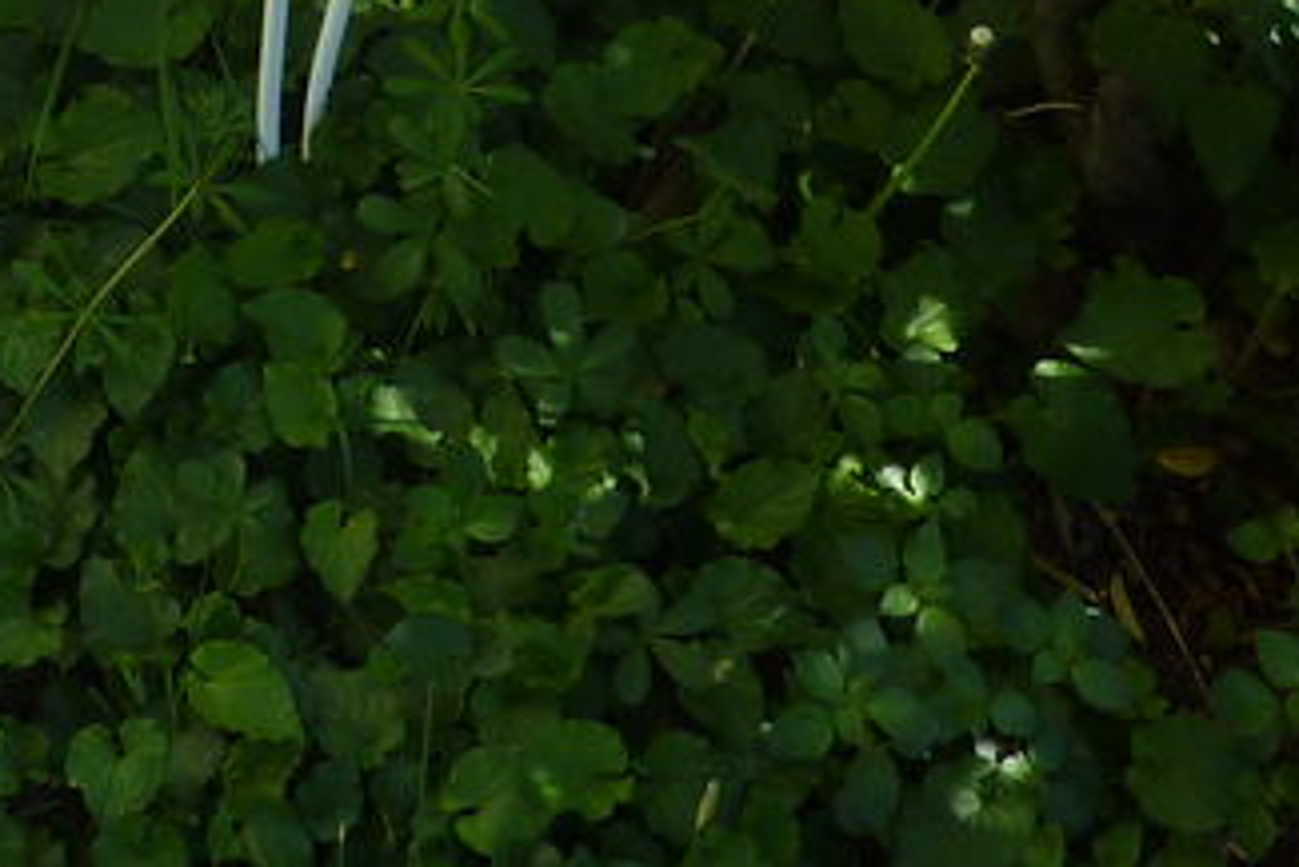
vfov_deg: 15.1
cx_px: 60
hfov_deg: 24.4
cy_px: -627
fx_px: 2888
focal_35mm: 80
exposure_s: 1/160
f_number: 4
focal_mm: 4.1
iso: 80
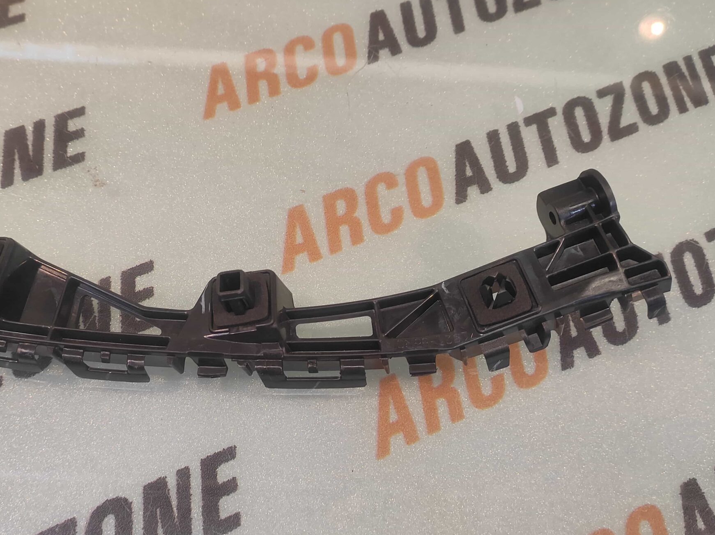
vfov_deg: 54.7
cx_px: 269
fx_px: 516
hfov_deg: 68.4
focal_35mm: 25
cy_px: 292
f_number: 1.79
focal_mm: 4.74
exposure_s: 1/33
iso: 121
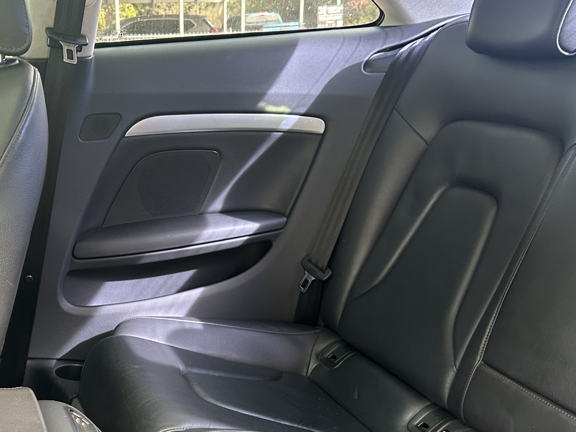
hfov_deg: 41.9
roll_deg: +3.0
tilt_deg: -21.8
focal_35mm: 44
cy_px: 348
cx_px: 155
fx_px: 732
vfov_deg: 32.0
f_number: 1.5
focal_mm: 5.7
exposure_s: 1/60
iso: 160
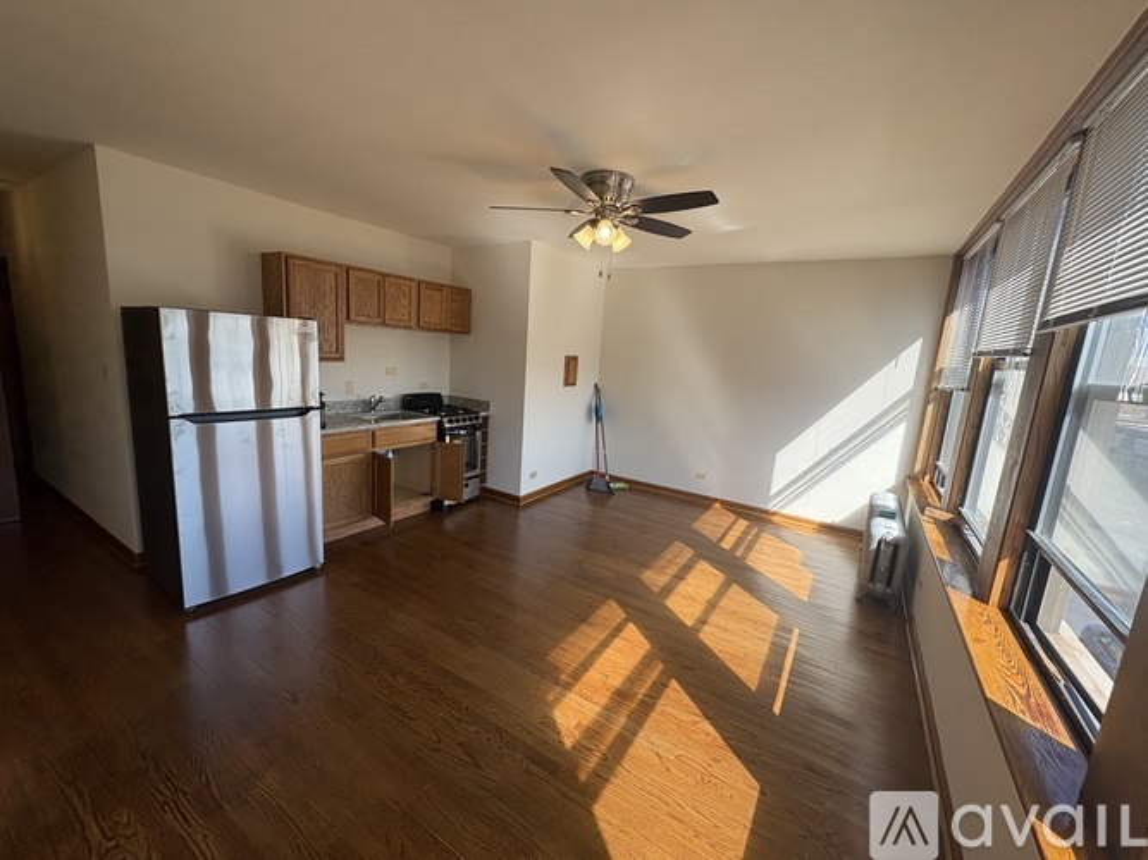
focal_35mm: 14
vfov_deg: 85.7
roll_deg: -4.0
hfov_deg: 102.1
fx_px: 464
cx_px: 574
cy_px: 430
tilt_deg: -7.5
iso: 50
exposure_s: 1/235
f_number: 2.2
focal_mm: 2.22
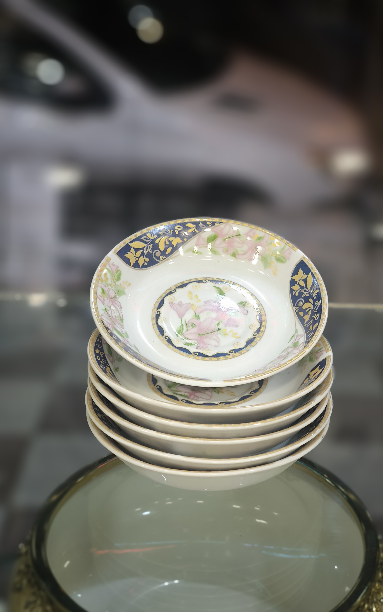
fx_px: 902
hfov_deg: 24.0
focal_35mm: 54
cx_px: 215
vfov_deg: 37.5
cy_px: 310
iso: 320
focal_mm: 7.1
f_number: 1.9
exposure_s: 1/100
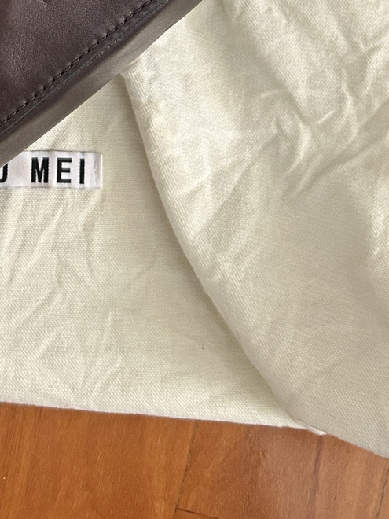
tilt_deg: -85.5
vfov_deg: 27.3
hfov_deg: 22.8
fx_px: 944
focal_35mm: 63
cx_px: 57
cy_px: -95
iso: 250
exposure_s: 1/60
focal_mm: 5.7
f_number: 1.5
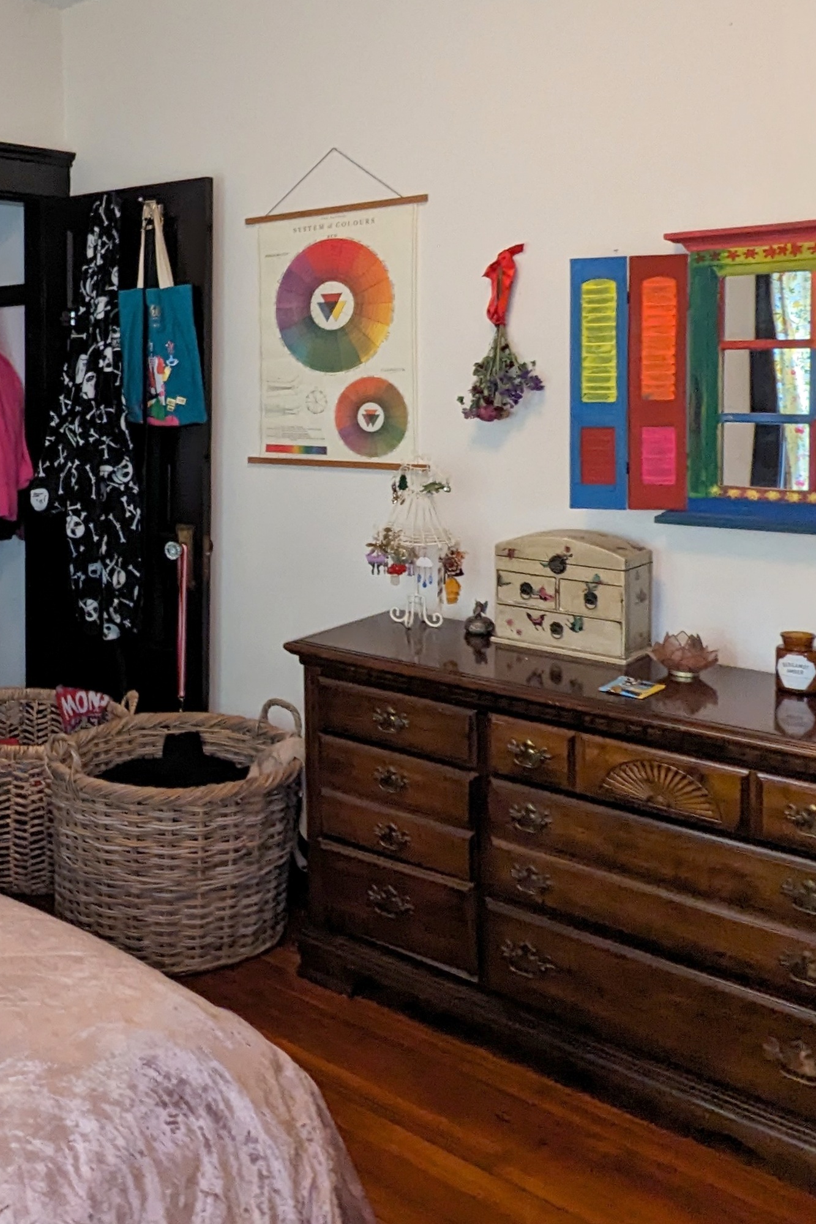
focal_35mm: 34
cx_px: -10
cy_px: 428
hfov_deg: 35.1
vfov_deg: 54.9
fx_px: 1156
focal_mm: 2.35
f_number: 2.2
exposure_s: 1/30
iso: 337
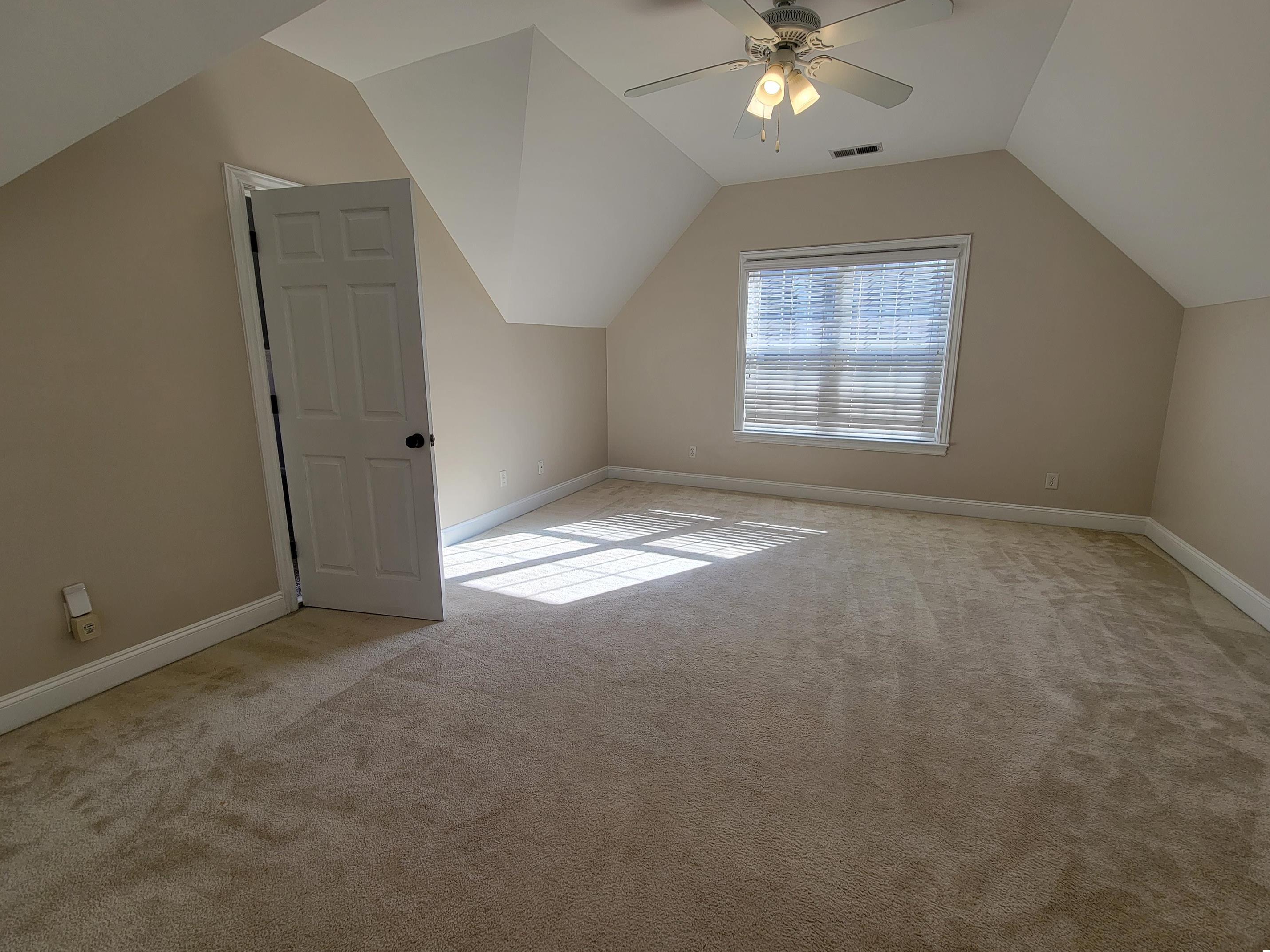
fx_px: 514
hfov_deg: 102.1
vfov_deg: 85.6
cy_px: 458
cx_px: 633
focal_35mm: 14
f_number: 2.2
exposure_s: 1/169
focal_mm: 2.2
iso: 50
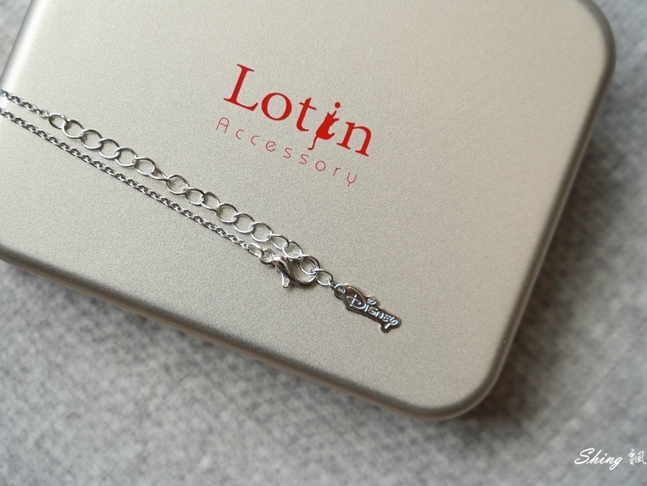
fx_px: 2150
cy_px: 242
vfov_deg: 12.9
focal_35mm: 115
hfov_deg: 17.1
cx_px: 314
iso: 250
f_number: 5.6
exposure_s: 1/125
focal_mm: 105
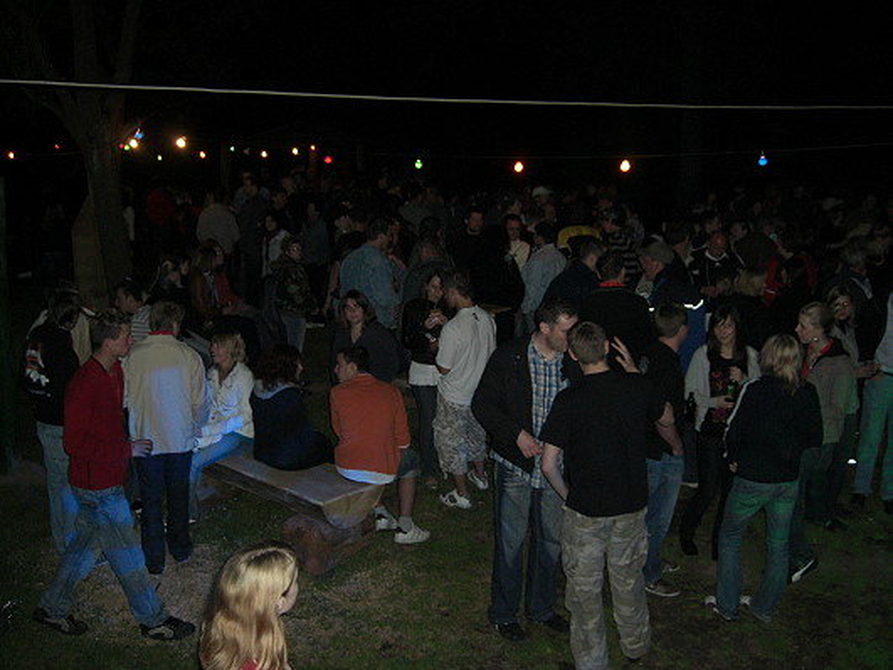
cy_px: 335
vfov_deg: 37.7
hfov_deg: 49.0
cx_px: 446
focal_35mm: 38
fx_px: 980
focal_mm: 7.9
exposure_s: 1/60
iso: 200
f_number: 2.8
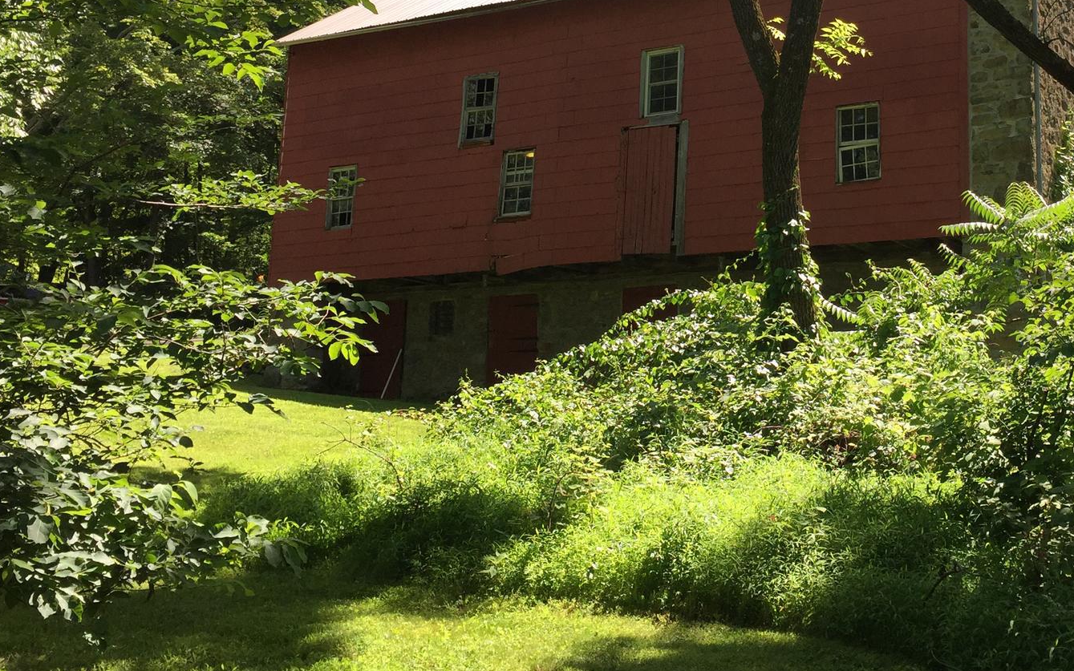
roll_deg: -1.7
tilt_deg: +13.7
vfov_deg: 27.0
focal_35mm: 47
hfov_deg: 41.8
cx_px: 762
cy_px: 150
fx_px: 1376
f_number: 2.2
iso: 32
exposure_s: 1/670
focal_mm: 4.15
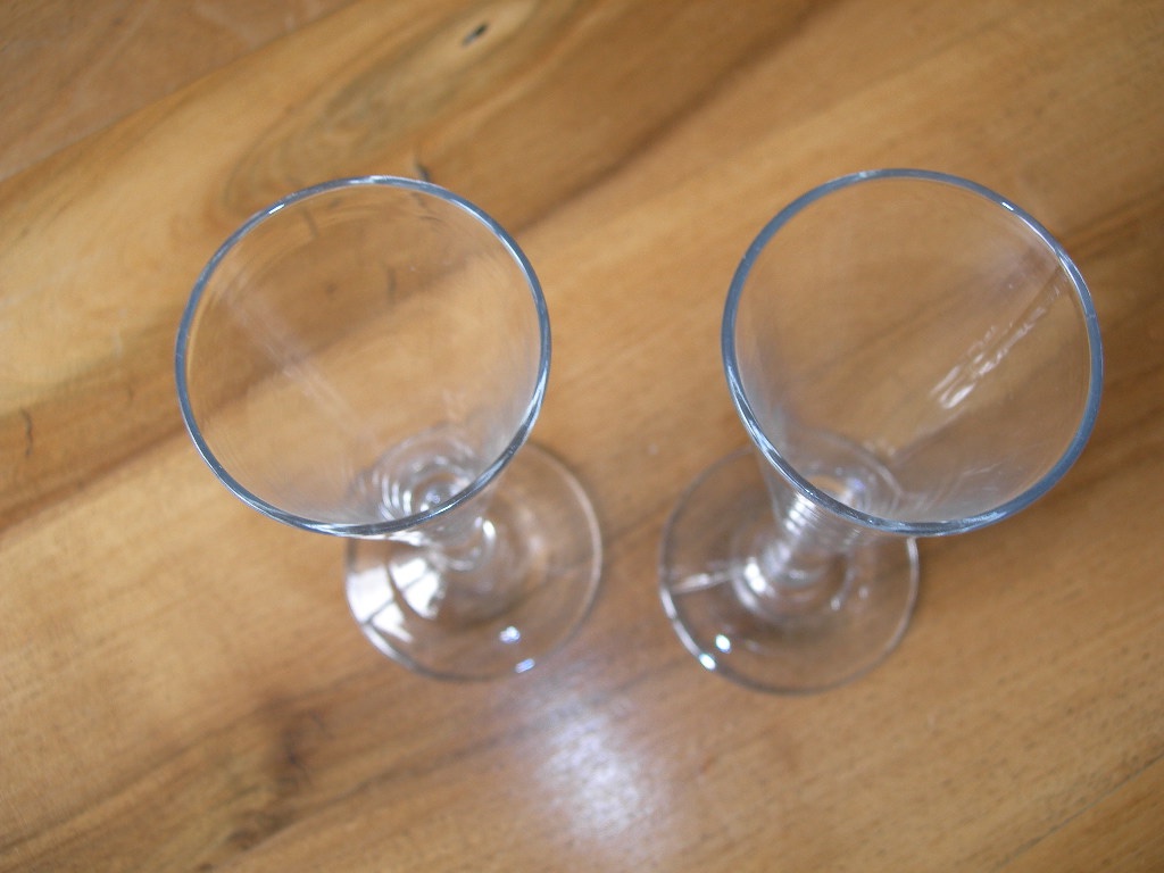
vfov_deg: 37.7
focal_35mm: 38
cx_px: 582
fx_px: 1278
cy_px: 436
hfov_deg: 49.0
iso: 50
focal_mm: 7.8
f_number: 2.8
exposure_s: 1/30
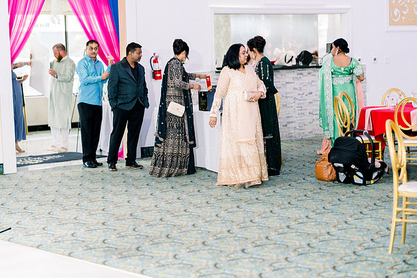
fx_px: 985
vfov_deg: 16.1
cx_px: 208
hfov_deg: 23.9
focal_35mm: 85
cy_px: 139
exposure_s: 1/160
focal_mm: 85
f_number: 2.2
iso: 1250
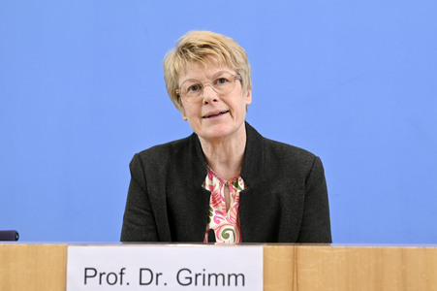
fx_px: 873
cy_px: 146
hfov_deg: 28.1
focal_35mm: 72
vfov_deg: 18.9
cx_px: 218
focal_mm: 72
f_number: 6.3
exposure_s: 1/500
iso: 2500
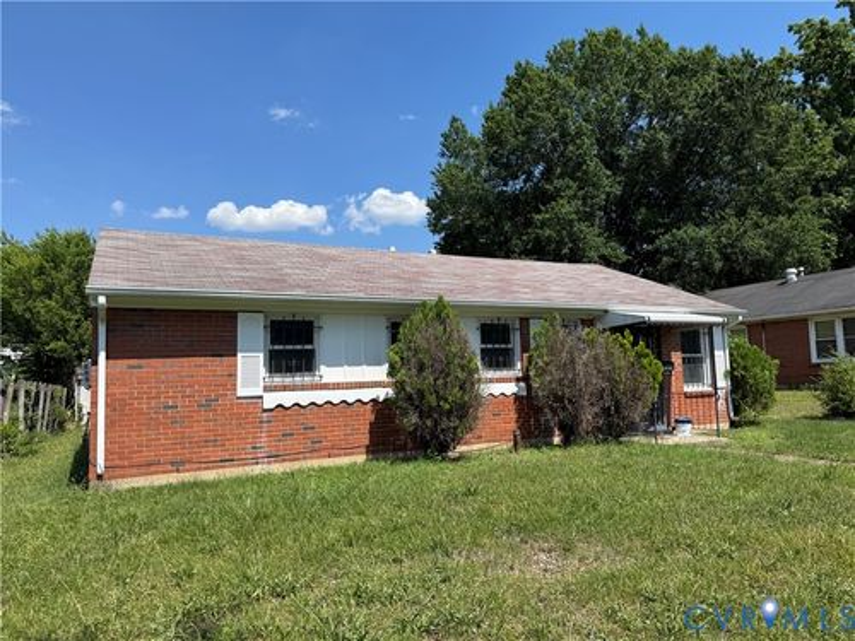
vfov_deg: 56.8
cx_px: 428
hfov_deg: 71.6
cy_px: 320
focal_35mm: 24
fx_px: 593
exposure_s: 1/4167
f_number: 1.78
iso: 80
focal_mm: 6.76
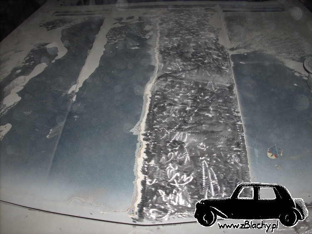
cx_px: 156
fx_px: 334
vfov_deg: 38.7
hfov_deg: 50.1
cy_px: 117
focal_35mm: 37
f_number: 2.8
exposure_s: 1/60
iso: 64
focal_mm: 6.2
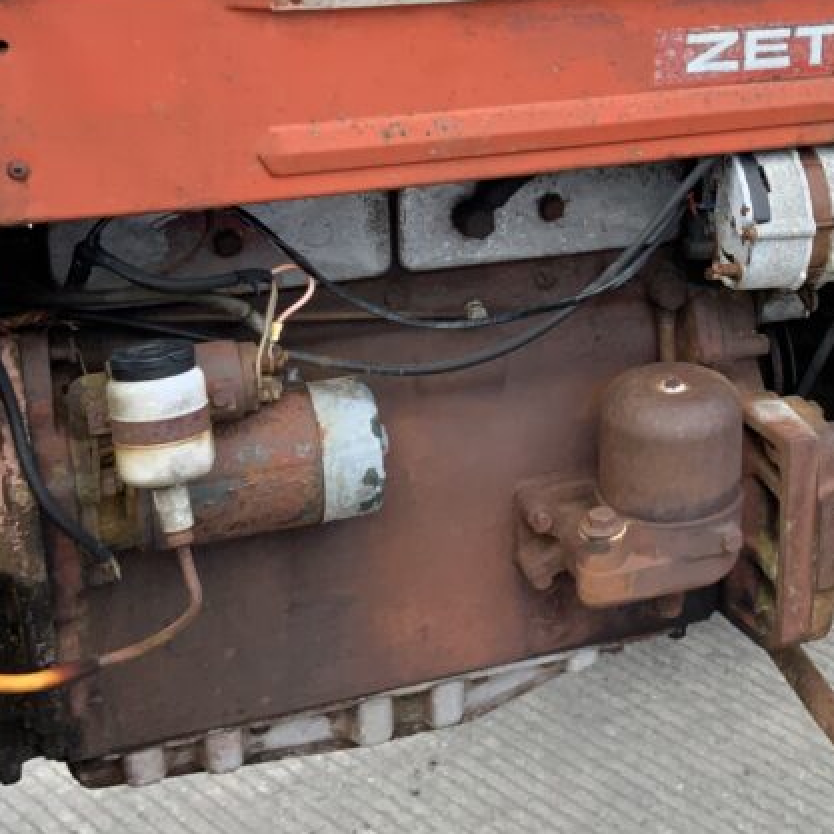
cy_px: 232
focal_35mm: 63
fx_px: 1717
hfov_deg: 26.2
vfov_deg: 27.0
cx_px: 784
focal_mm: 3
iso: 16
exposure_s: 1/486
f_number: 1.8
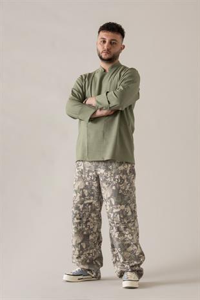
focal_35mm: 122
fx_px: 1015
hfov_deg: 11.3
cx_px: 100
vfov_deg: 16.8
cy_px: 150
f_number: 11
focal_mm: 122
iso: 320
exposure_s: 1/160
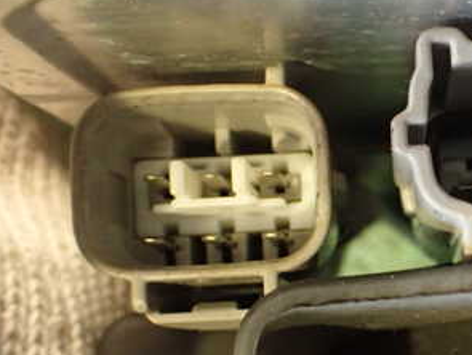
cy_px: 273
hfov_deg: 28.1
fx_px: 887
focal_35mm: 65
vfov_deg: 22.4
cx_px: 464
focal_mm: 5.79
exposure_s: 1/30
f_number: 2.4
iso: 640
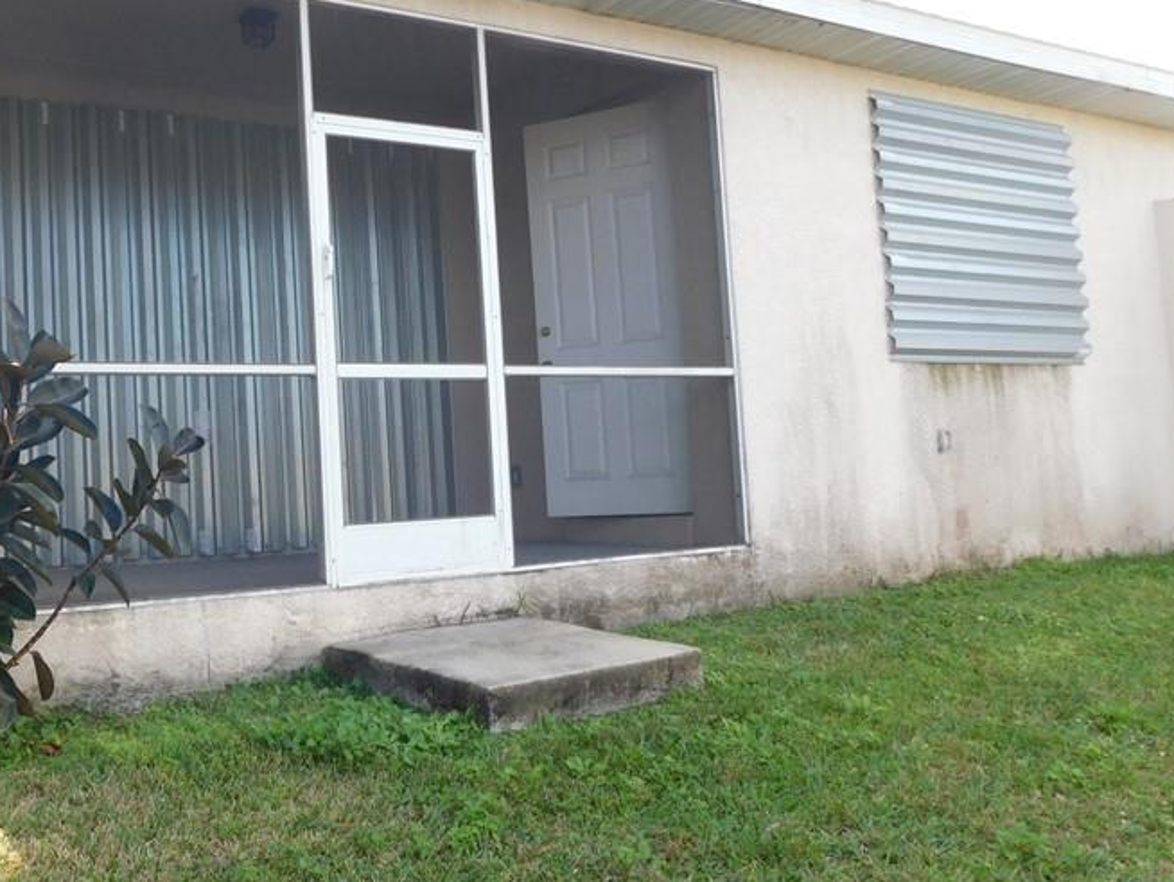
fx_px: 1221
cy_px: 397
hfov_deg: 49.3
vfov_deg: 39.6
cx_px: 296
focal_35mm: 36
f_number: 3
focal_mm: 4
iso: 125
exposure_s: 1/400
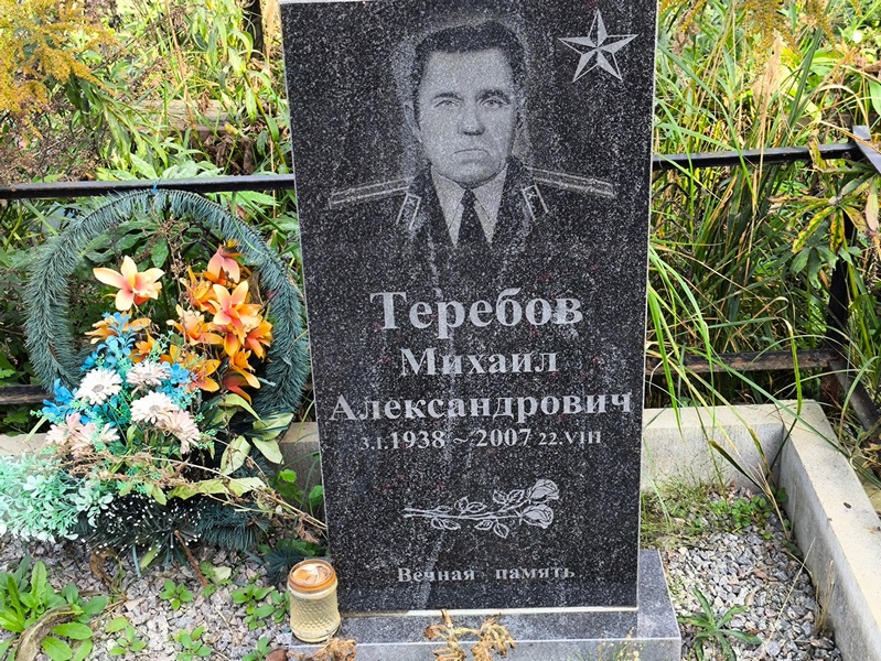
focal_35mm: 50
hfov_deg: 38.2
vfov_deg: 29.1
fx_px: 1273
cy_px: 330
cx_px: 440
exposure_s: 1/128
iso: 50
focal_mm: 4.71
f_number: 1.7
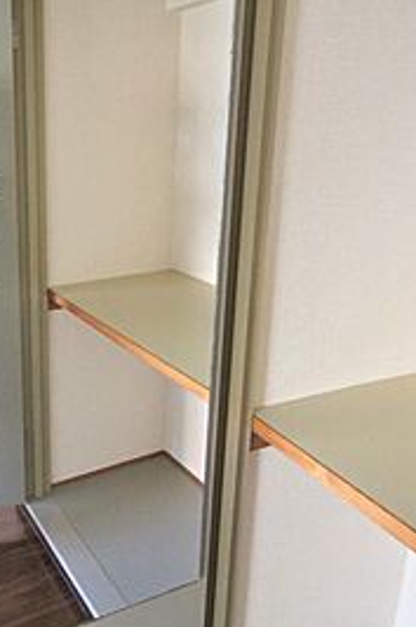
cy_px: 261
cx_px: 58
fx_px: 470
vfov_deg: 67.0
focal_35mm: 27
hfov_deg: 44.3
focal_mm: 10
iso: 1000
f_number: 3.5
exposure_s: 1/30
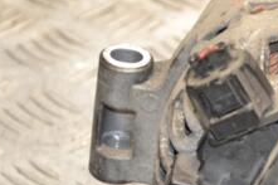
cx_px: 286
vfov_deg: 4.5
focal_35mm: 305
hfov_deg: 6.7
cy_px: 210
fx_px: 2356
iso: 800
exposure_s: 1/60
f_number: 5.3
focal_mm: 75
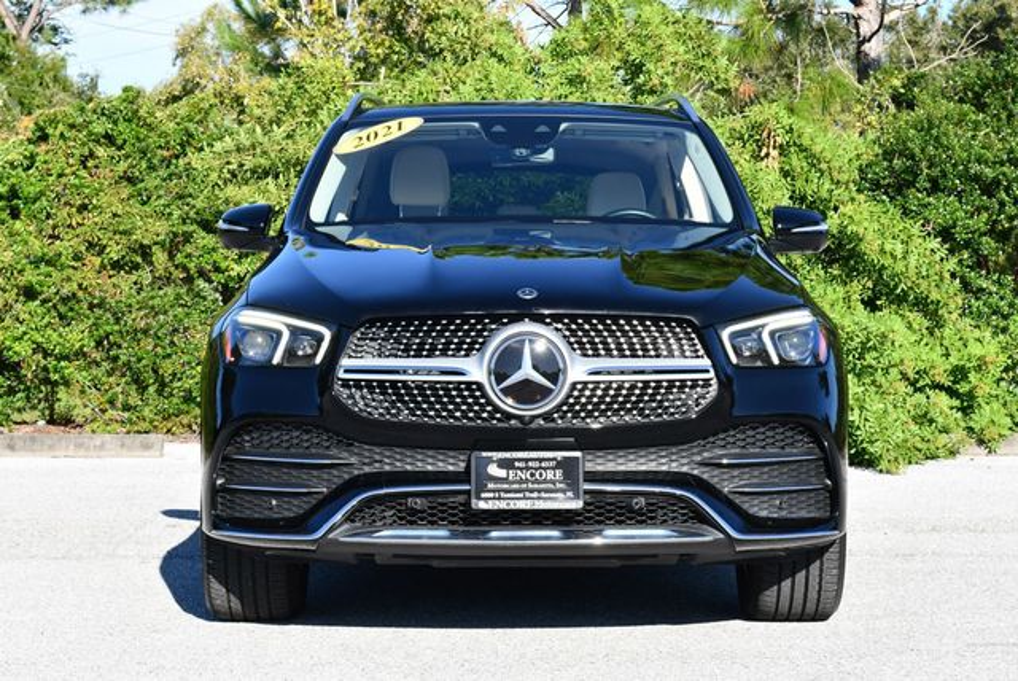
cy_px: 340
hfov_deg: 23.1
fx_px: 2491
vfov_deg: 15.6
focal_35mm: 88
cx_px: 509
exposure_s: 1/250
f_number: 8
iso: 200
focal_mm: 44
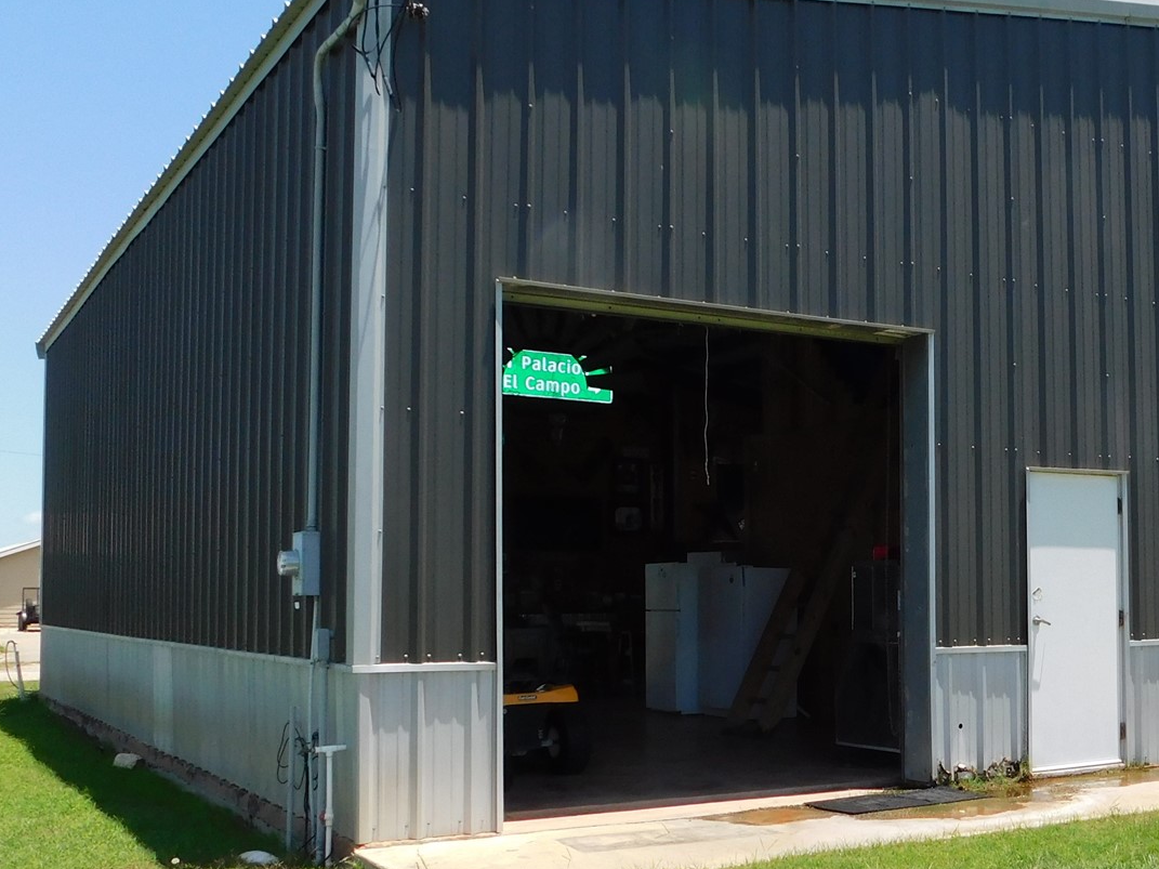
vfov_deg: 32.8
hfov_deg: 42.0
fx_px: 1473
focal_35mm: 44
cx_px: 831
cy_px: 526
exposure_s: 1/1250
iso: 125
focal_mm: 4
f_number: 3
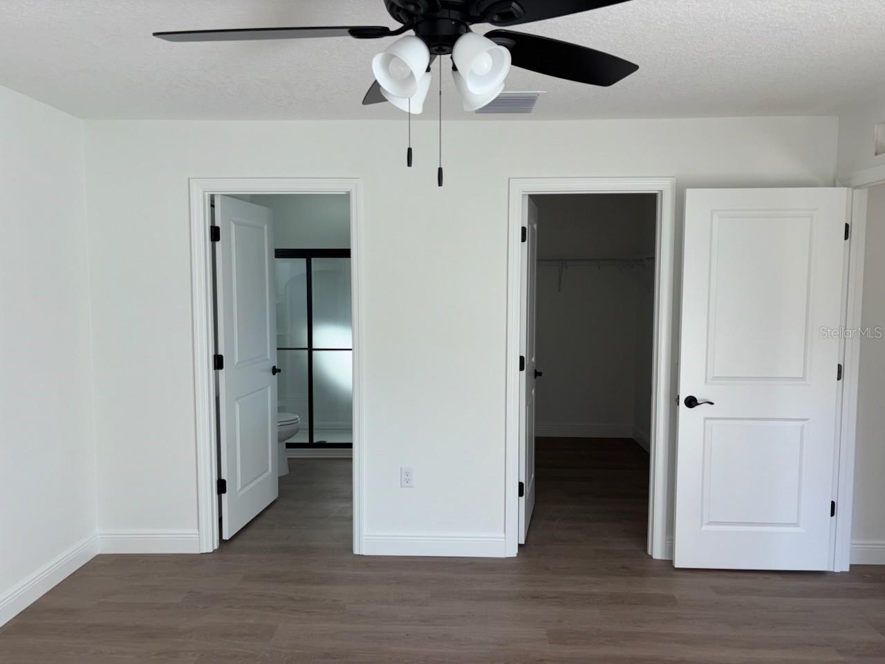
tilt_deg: -4.7
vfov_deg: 53.1
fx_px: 665
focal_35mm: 26
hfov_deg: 67.3
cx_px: 442
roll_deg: -0.3
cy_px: 332
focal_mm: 5.96
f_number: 1.6
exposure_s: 1/138
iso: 32
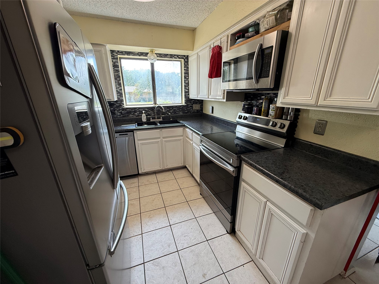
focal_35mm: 14
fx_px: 153
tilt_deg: -18.8
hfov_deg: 102.1
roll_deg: +0.3
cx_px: 190
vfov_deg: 85.7
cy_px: 142
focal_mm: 2.22
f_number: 2.2
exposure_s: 1/120
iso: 125
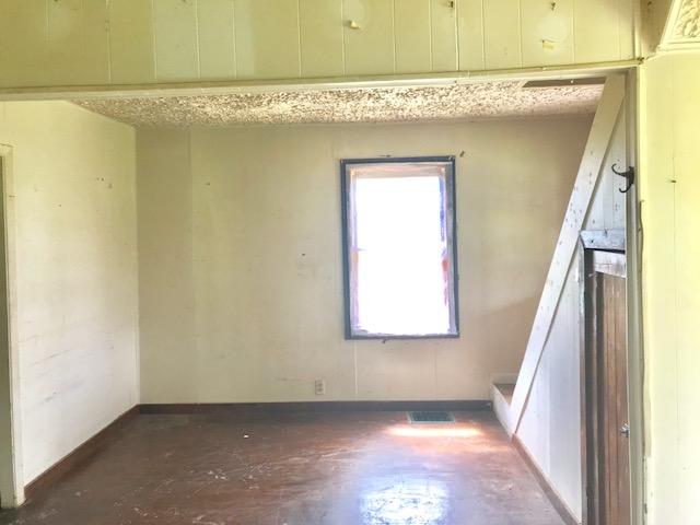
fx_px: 566
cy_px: 262
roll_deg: +0.1
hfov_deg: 63.4
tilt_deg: +0.2
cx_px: 350
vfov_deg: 49.7
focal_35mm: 28
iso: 32
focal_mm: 3.99
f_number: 1.8
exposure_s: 1/60
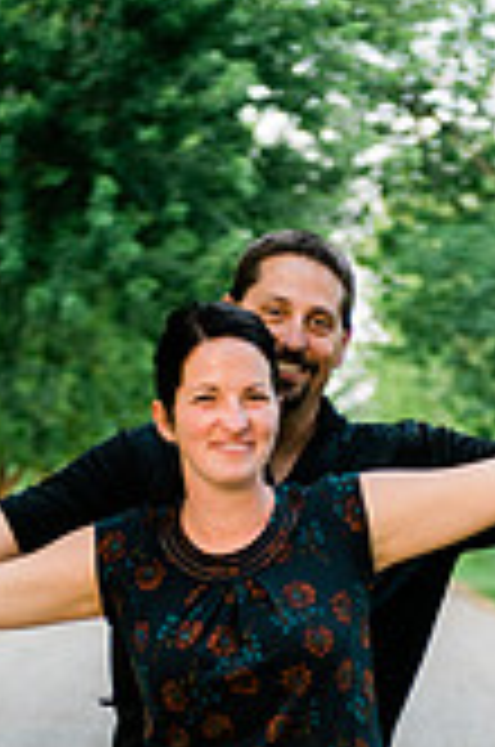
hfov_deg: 8.4
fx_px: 3376
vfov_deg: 12.4
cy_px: 846
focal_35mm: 163
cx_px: 279
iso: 200
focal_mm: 60
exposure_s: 1/250
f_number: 2.8
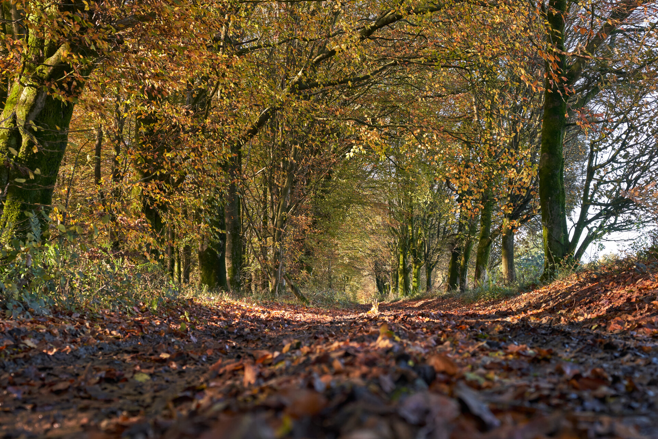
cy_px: 220
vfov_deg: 26.0
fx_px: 950
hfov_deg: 38.2
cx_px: 329
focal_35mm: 52
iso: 500
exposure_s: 1/250
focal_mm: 35
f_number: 4.5
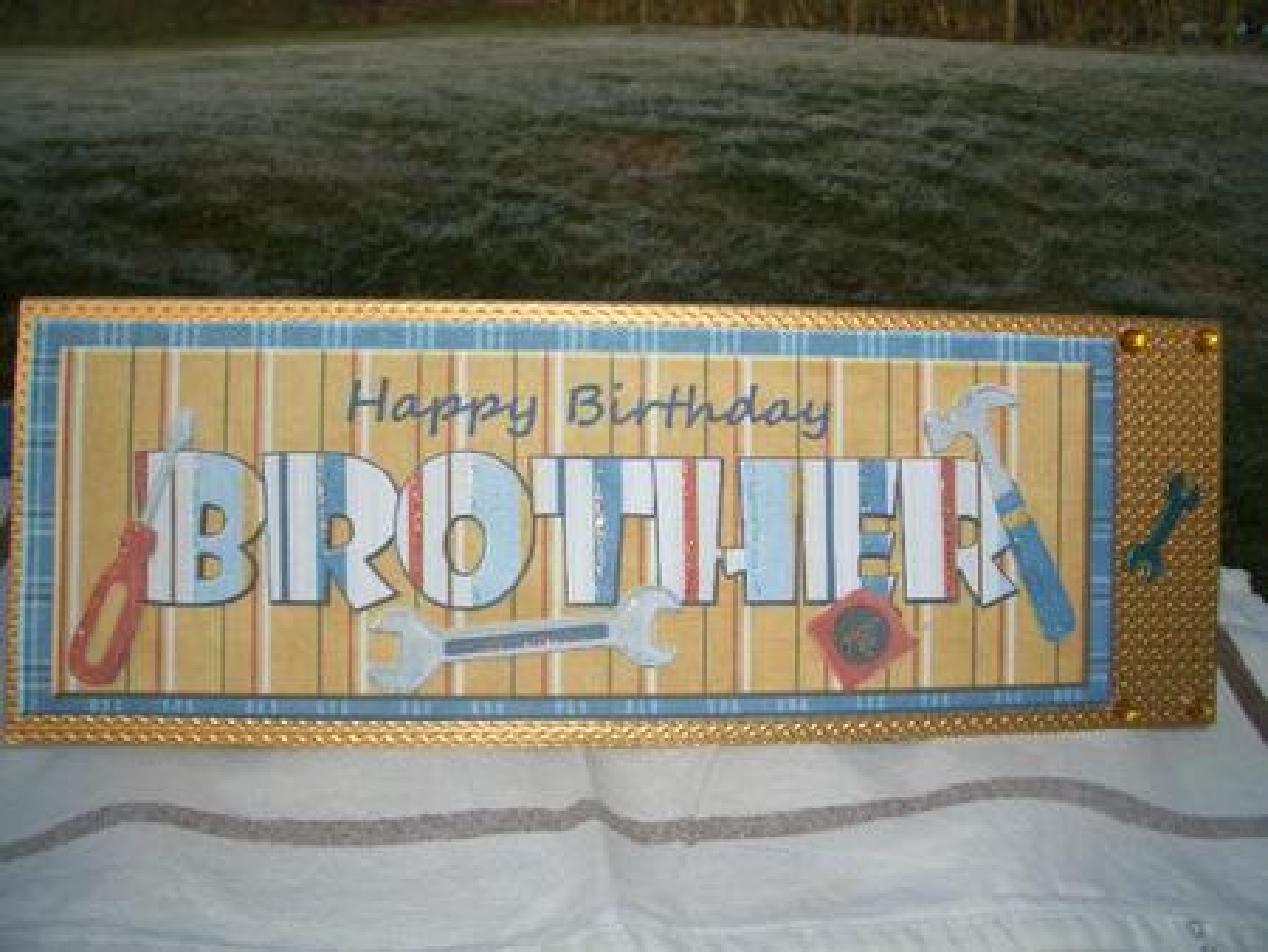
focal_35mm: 35
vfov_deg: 40.7
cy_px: 476
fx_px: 1283
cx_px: 634
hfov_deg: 52.6
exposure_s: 1/320
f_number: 4.3
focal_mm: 5.8
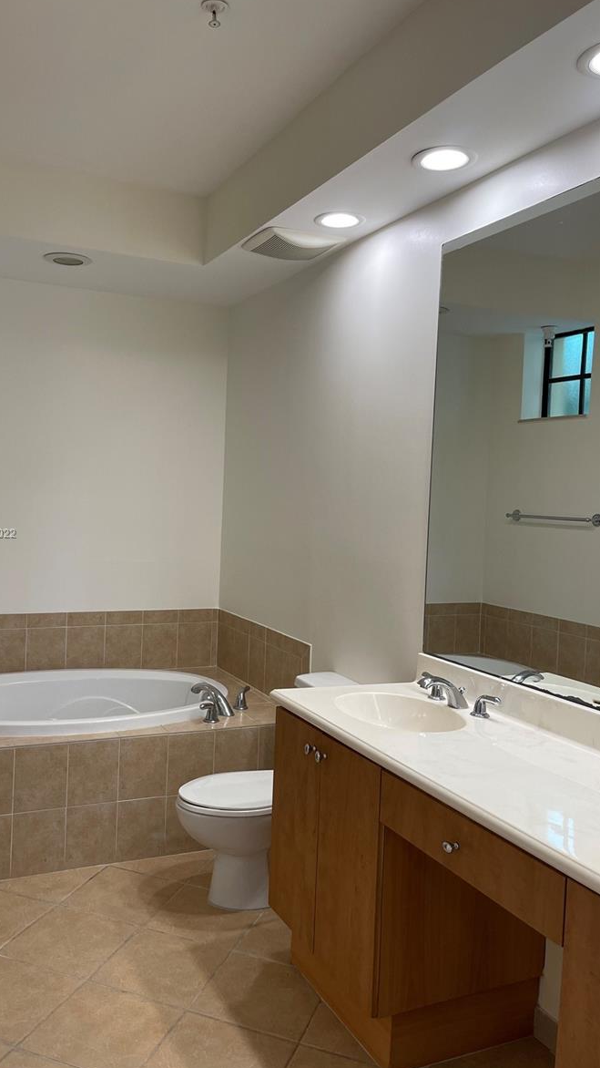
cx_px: 259
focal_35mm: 29
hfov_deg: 40.1
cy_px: 534
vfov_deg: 66.1
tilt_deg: -2.0
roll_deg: -3.0
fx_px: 820
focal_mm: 5.1
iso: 100
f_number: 1.6
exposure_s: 1/120
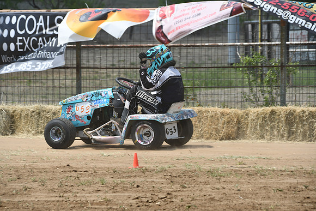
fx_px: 2564
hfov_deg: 7.1
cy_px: 106
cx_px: 158
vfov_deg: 4.7
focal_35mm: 292
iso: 140
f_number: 8
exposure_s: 1/500
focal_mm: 195
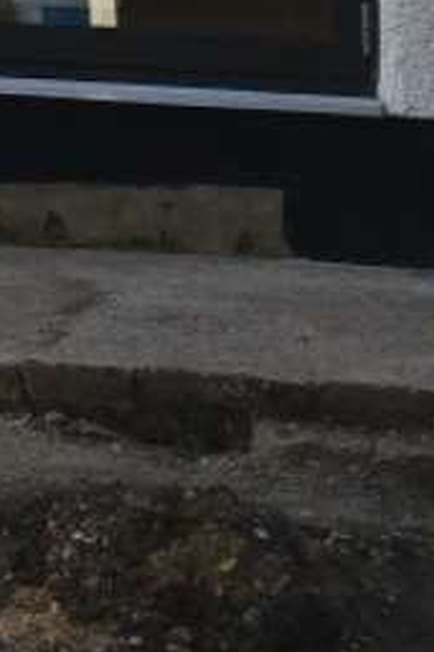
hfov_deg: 9.1
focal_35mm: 141
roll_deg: +0.0
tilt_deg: +6.1
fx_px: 2553
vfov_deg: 13.5
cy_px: -398
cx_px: -426
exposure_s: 1/905
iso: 25
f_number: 2.2
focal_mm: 4.15
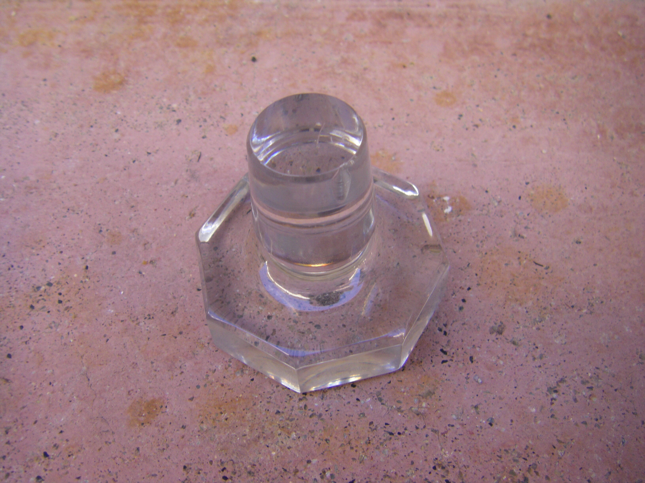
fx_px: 708
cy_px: 242
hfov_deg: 49.0
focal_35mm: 38
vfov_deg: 37.7
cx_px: 322
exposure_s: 1/50
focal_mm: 6.3
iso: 125
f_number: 3.5
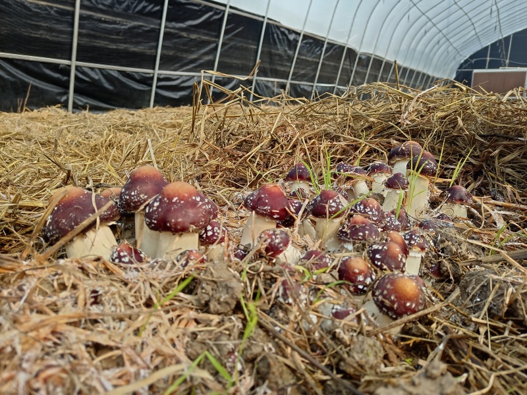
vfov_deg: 53.1
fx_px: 396
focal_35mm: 26
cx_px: 264
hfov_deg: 67.3
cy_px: 198
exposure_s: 1/248
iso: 100
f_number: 1.8
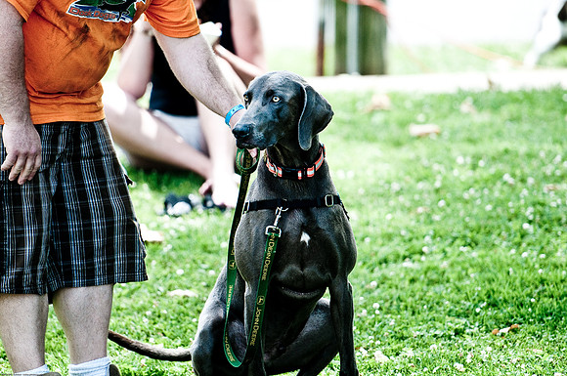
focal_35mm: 300
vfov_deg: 4.6
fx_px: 4718
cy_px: 188
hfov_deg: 6.9
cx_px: 284
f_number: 2.8
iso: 200
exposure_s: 1/1250
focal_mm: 200
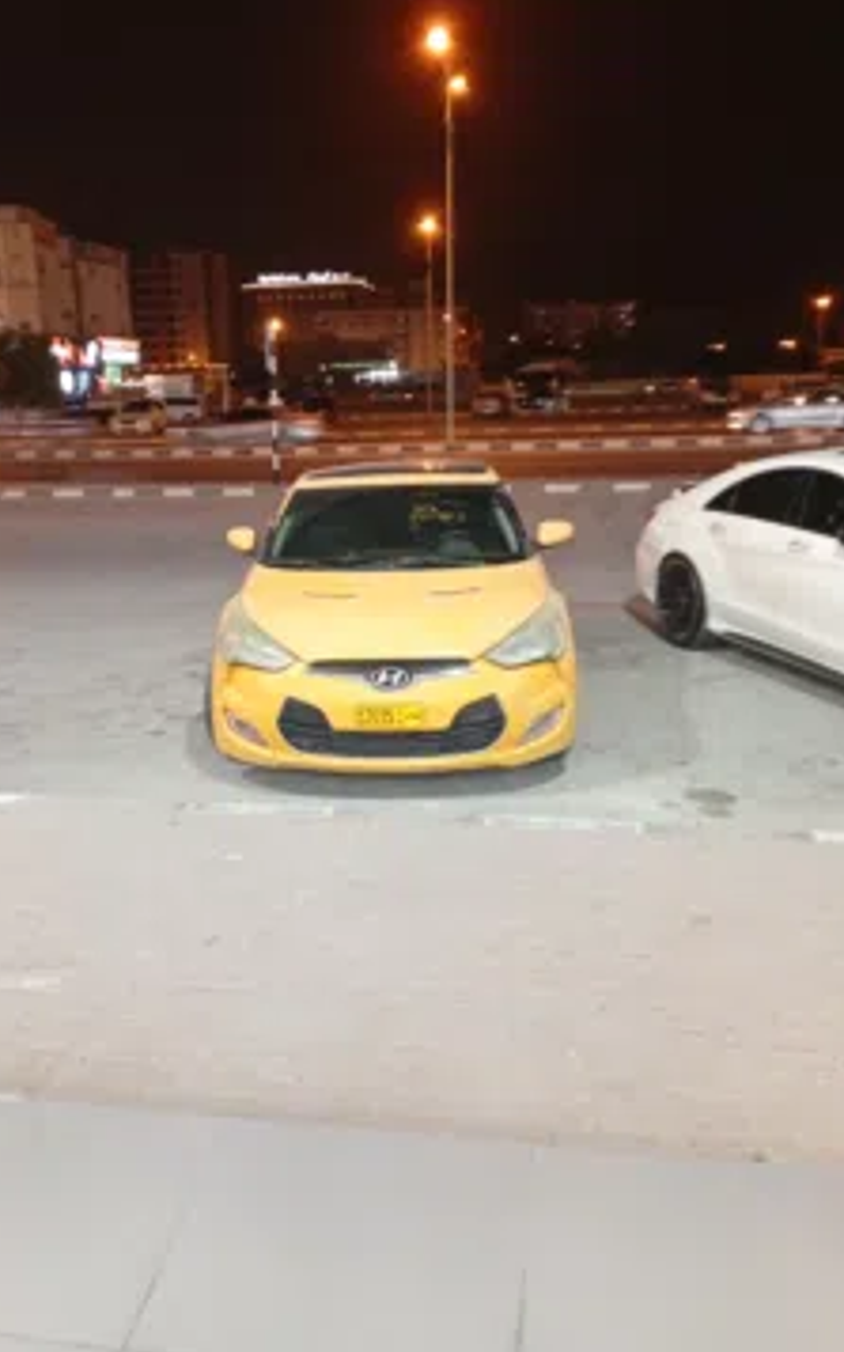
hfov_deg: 39.2
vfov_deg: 59.6
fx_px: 1178
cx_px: 325
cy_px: 629
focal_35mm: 32
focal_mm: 3.98
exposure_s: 1/25
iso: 664
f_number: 1.8
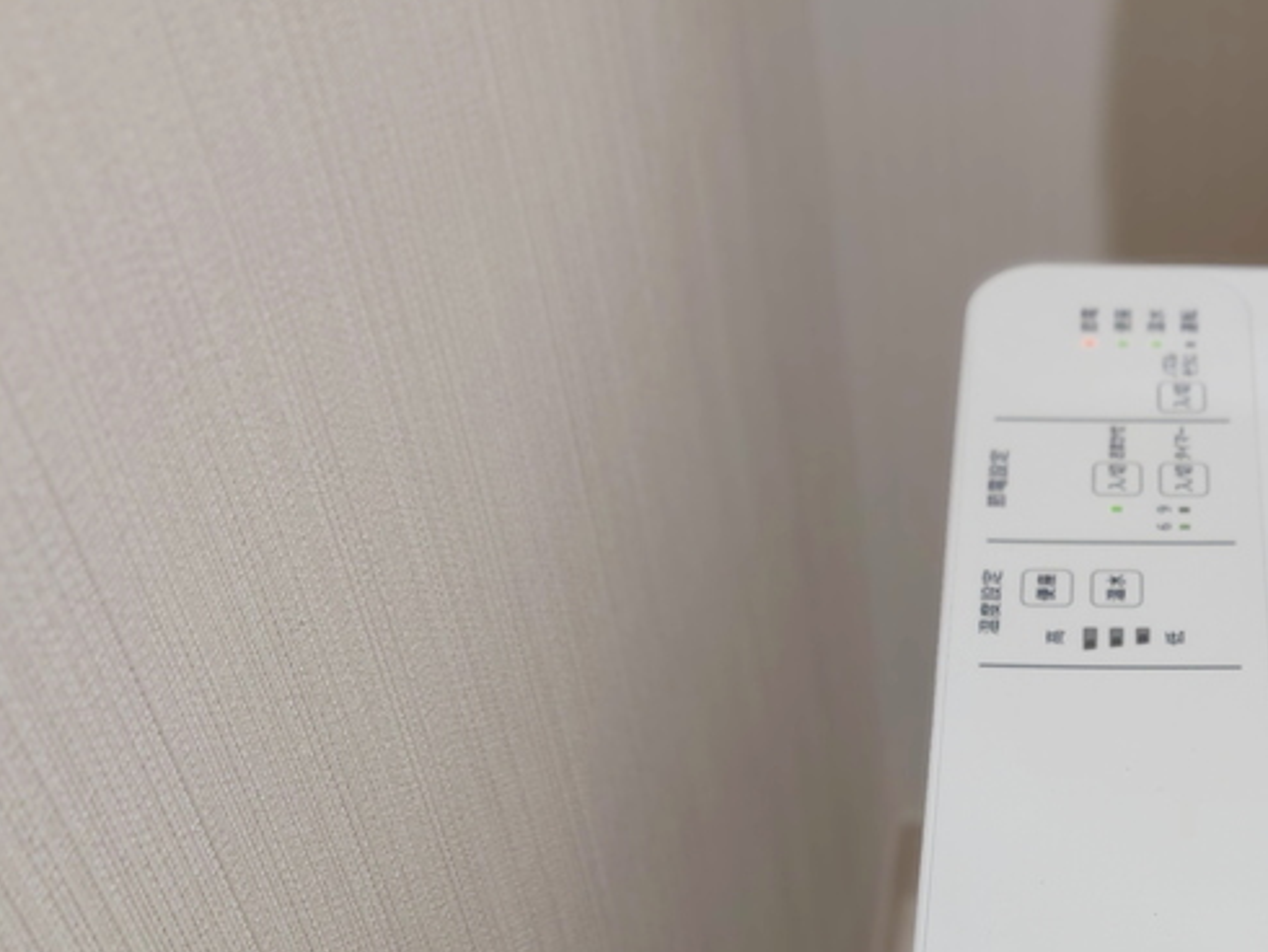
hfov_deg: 38.5
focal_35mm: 47
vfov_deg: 29.4
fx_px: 1722
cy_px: 892
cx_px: 1064
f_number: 1.8
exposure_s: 1/24
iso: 64
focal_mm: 5.23
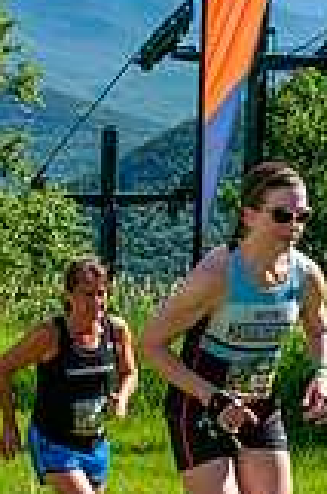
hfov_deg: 9.5
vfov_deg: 14.3
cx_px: 307
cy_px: 445
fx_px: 1947
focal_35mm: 142
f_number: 8
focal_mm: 34
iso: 200
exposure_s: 1/320
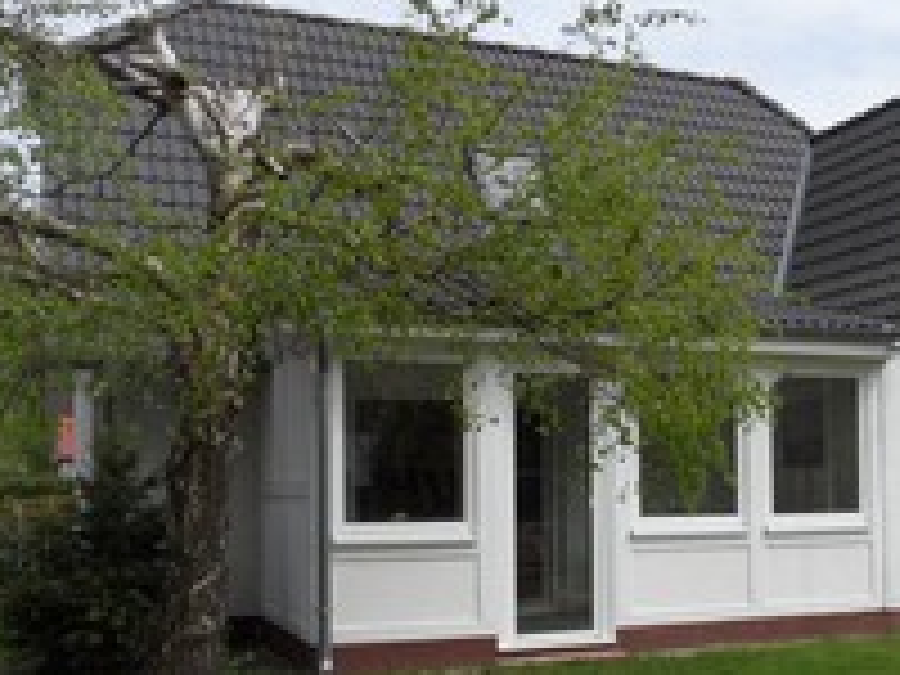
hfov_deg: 37.5
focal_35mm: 48
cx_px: 778
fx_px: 1248
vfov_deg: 30.0
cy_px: 472
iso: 80
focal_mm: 3.9
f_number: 4.6
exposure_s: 1/500
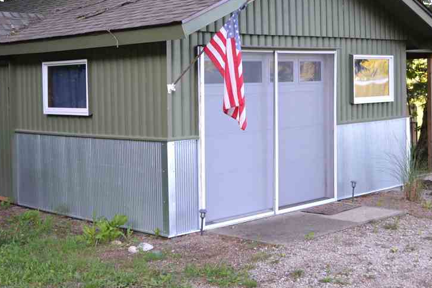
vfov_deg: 23.2
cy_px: 79
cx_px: 209
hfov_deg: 34.5
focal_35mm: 58
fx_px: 696
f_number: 3.8
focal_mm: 22
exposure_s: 1/60
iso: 400
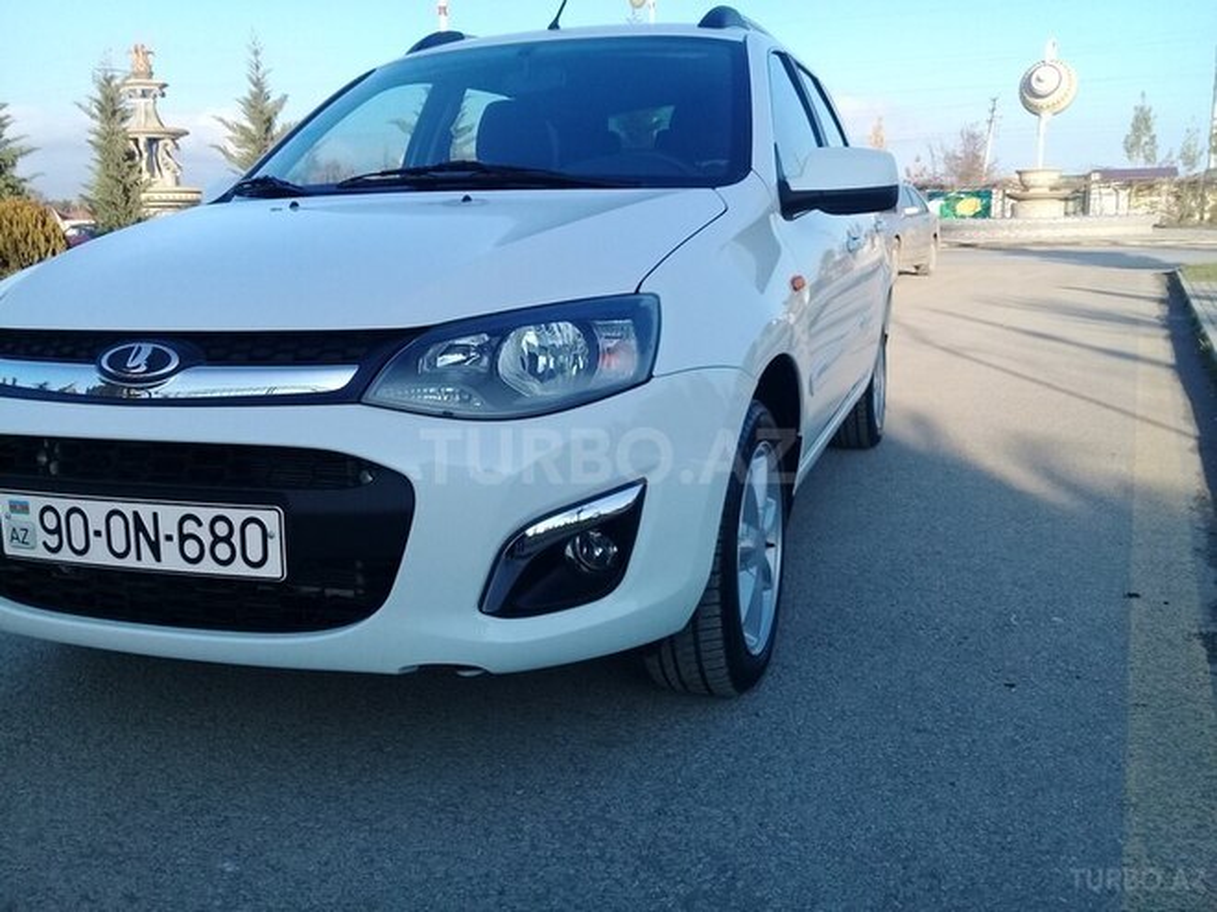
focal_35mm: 31
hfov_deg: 58.4
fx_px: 1090
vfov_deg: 45.4
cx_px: 608
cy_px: 456
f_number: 2.2
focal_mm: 3.3
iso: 64
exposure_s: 1/572
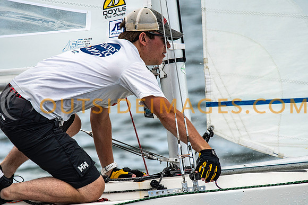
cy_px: 102
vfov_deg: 3.1
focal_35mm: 450
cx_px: 154
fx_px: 3851
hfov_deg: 4.6
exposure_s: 1/2000
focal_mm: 300
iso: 320
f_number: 5.6
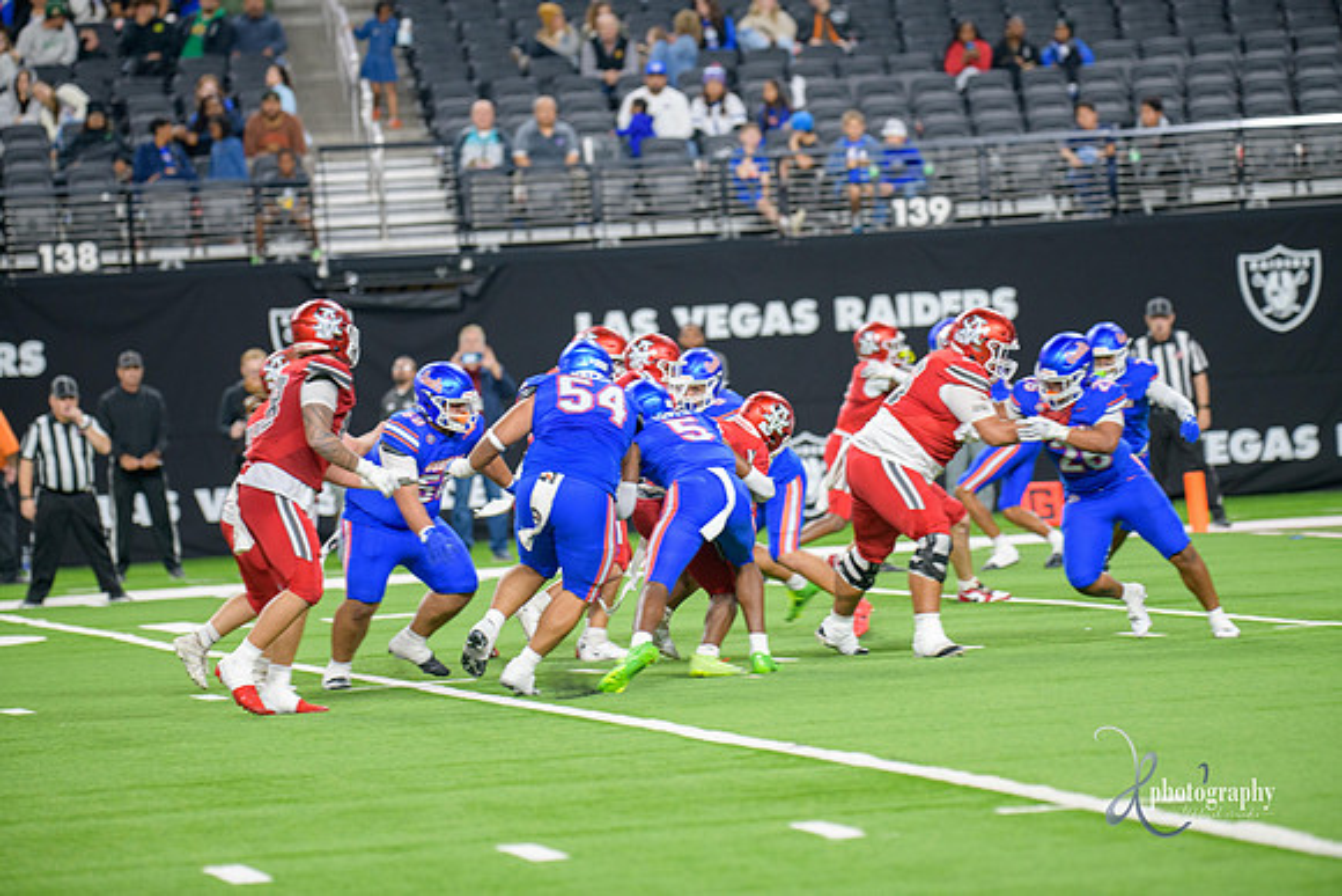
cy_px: 448
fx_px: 7830
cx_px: 671
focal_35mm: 210
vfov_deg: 6.5
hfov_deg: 9.8
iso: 1000
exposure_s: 1/400
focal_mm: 210
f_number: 2.8
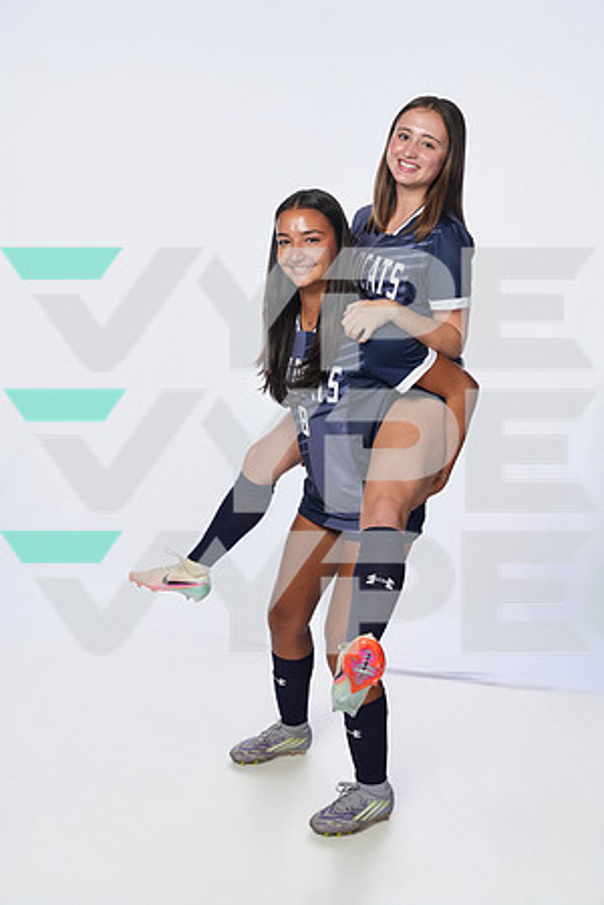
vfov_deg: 49.6
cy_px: 452
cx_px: 302
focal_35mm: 39
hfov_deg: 34.2
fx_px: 981
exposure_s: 1/250
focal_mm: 39
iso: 800
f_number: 8
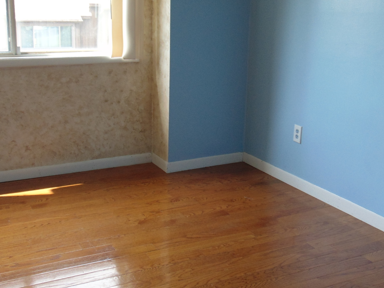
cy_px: 124
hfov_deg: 42.9
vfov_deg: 32.8
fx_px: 488
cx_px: 168
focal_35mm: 44
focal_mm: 4.5
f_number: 3
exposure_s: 1/40
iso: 80
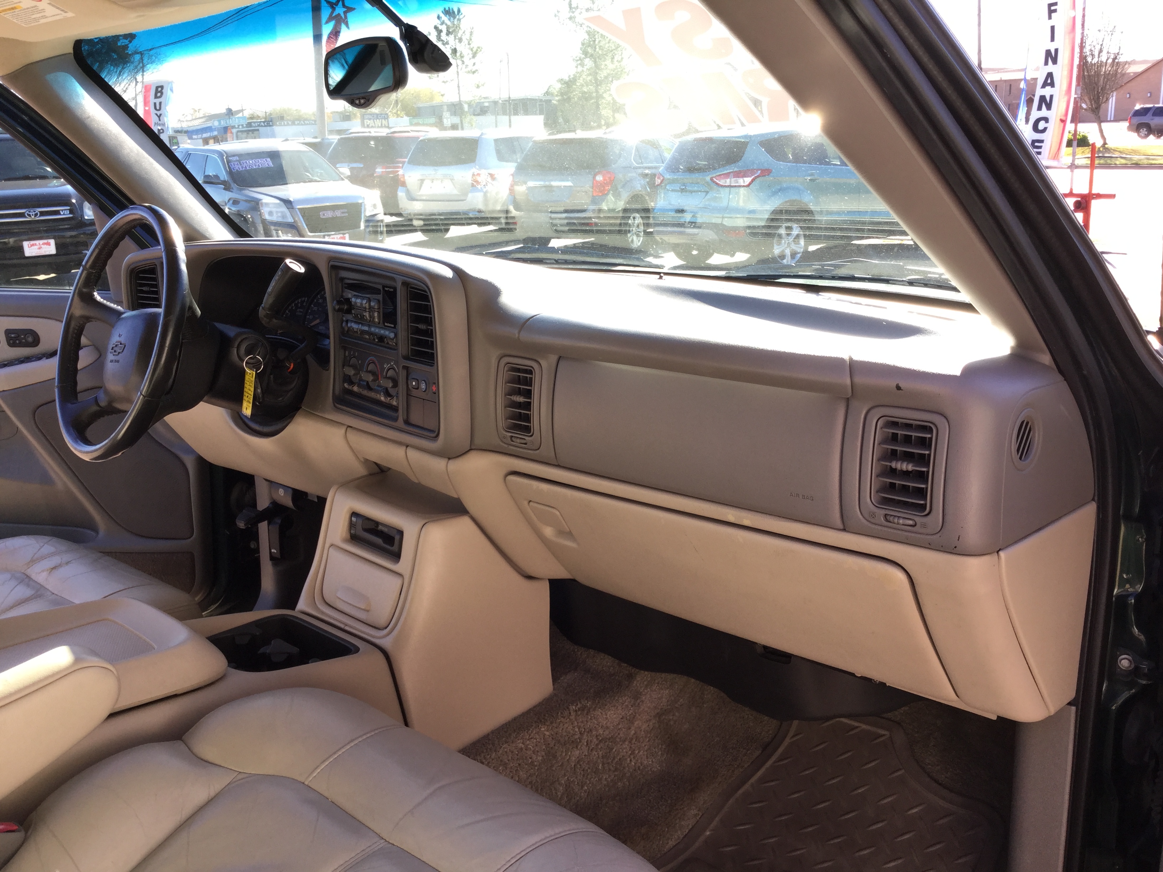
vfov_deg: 45.4
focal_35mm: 31
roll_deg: +1.1
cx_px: 582
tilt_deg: -17.2
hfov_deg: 58.4
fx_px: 1042
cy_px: 436
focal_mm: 3.3
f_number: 2.4
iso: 25
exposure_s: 1/139
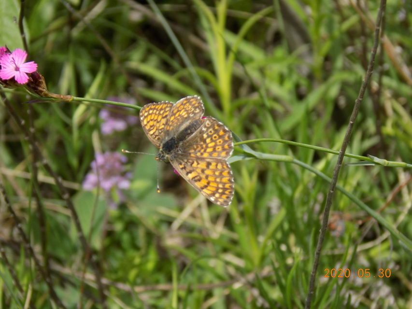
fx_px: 4785
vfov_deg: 3.7
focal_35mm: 402
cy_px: 154
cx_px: 206
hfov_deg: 4.9
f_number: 5.9
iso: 80
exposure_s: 1/320
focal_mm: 71.5
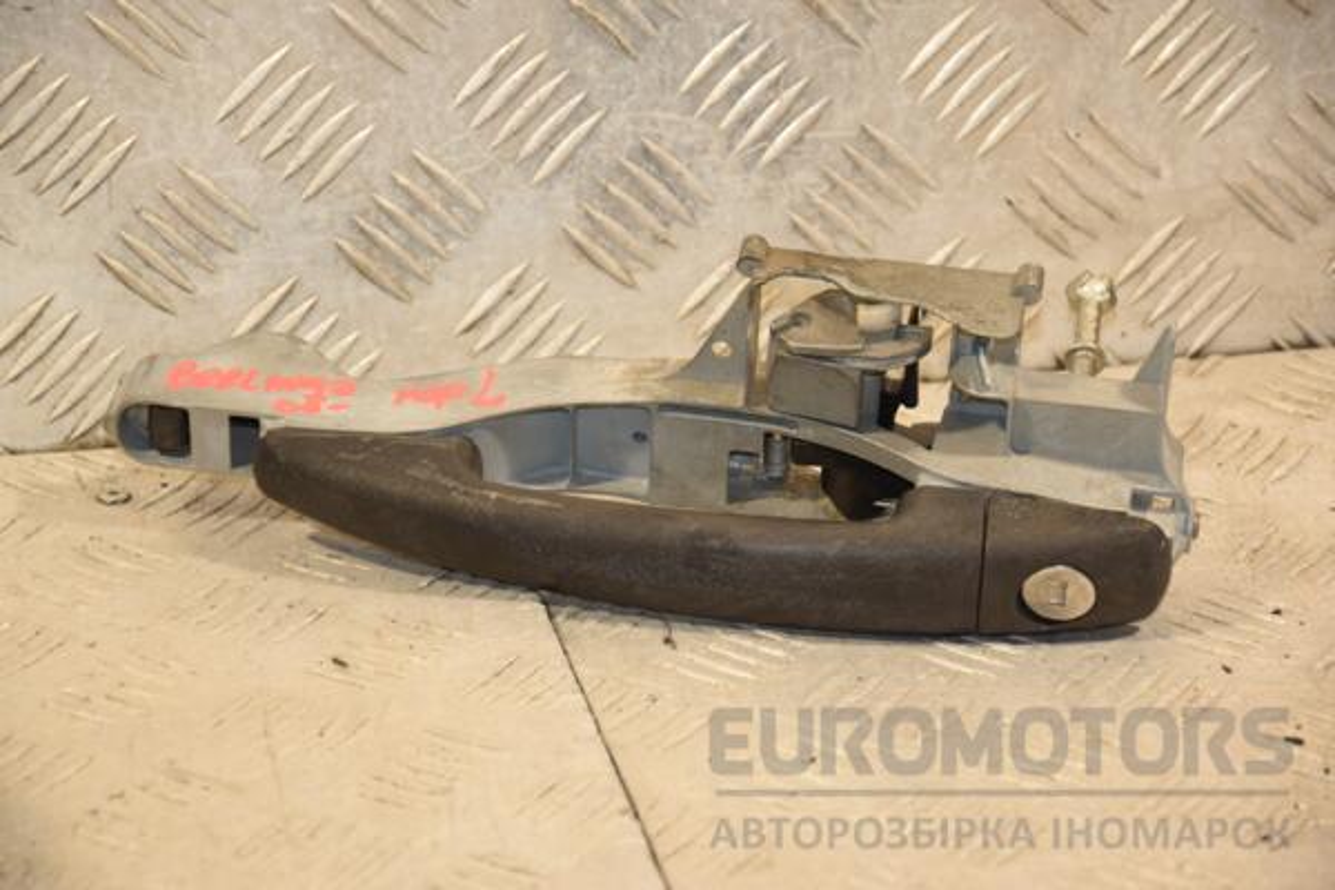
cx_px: 668
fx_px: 5451
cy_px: 445
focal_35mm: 147
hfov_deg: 14.0
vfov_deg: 9.3
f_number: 5.6
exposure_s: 1/200
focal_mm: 98
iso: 800
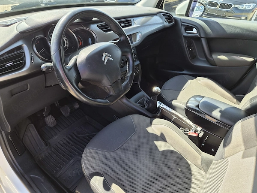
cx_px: 128
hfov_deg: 73.9
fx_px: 171
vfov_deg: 58.9
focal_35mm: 23
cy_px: 96
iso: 32
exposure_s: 1/359
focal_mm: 5.4
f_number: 1.8
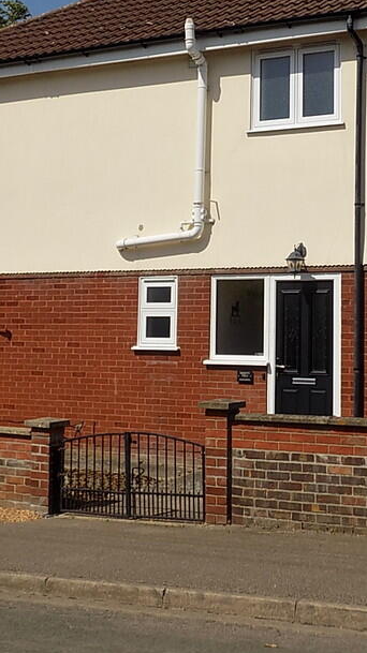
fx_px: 953
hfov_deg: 21.6
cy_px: 253
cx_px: 275
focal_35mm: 55
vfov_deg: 37.7
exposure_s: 1/200
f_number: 10.6
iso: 80
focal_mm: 5.3
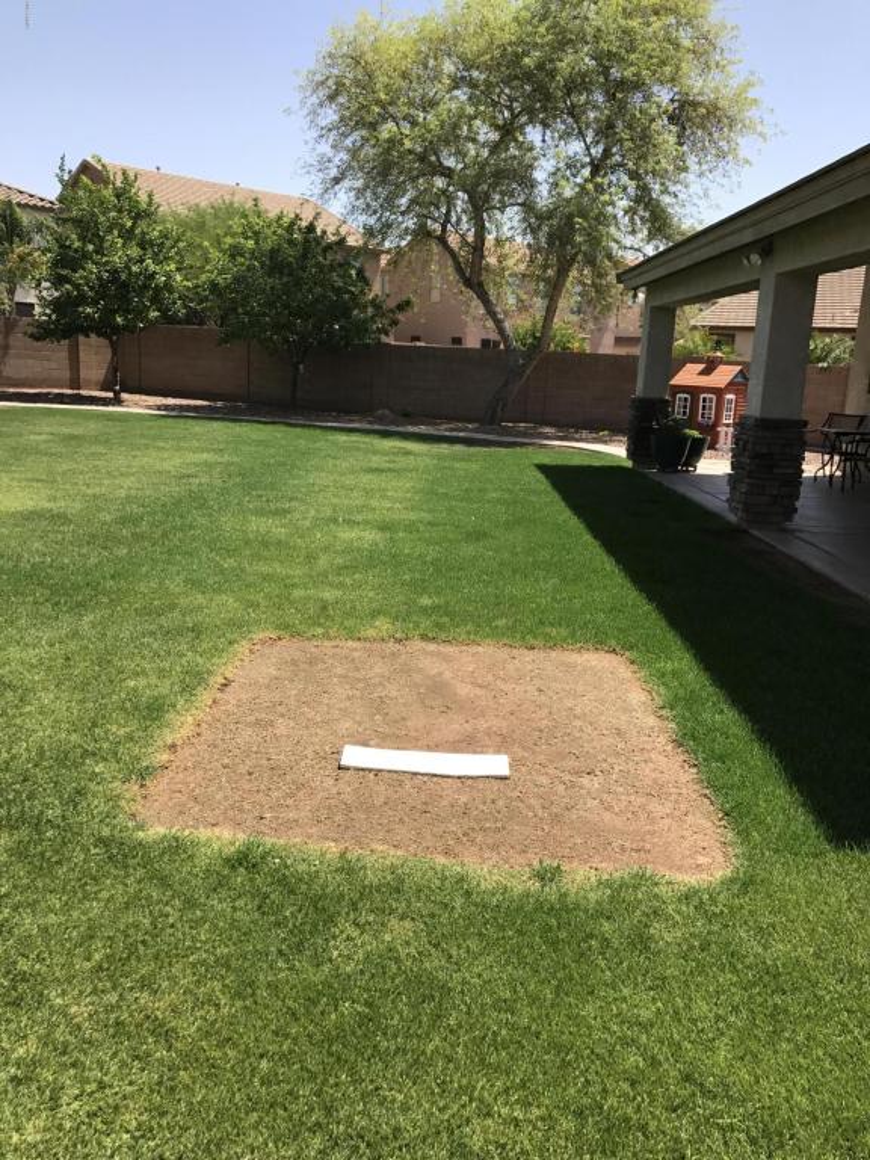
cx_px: 435
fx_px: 938
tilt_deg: -13.4
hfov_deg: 49.7
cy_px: 580
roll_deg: -3.1
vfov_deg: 63.4
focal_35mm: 28
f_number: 1.8
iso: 20
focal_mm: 3.99
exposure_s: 1/1429
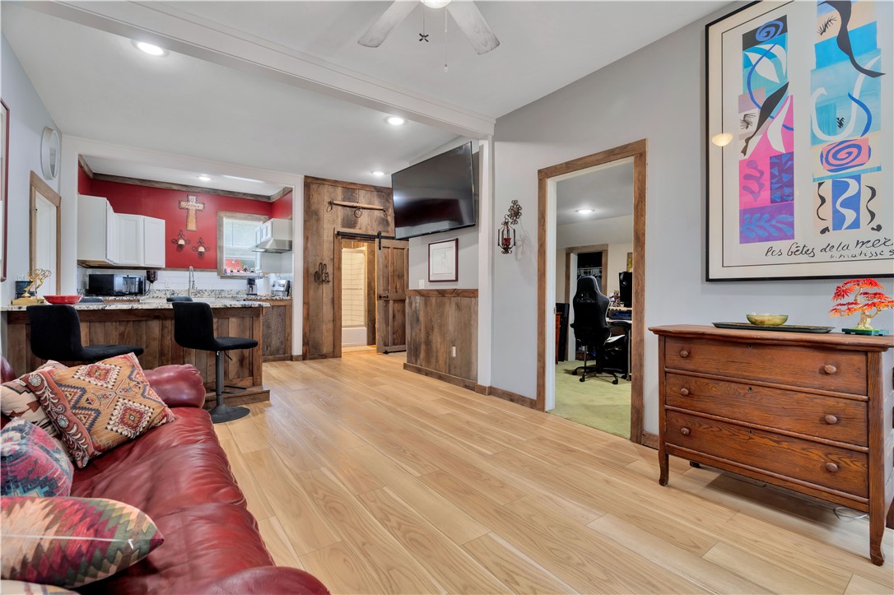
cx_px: 447
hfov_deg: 96.8
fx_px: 397
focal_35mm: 16
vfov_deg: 73.7
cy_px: 298
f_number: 7.1
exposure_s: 1/4
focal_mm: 16
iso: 100
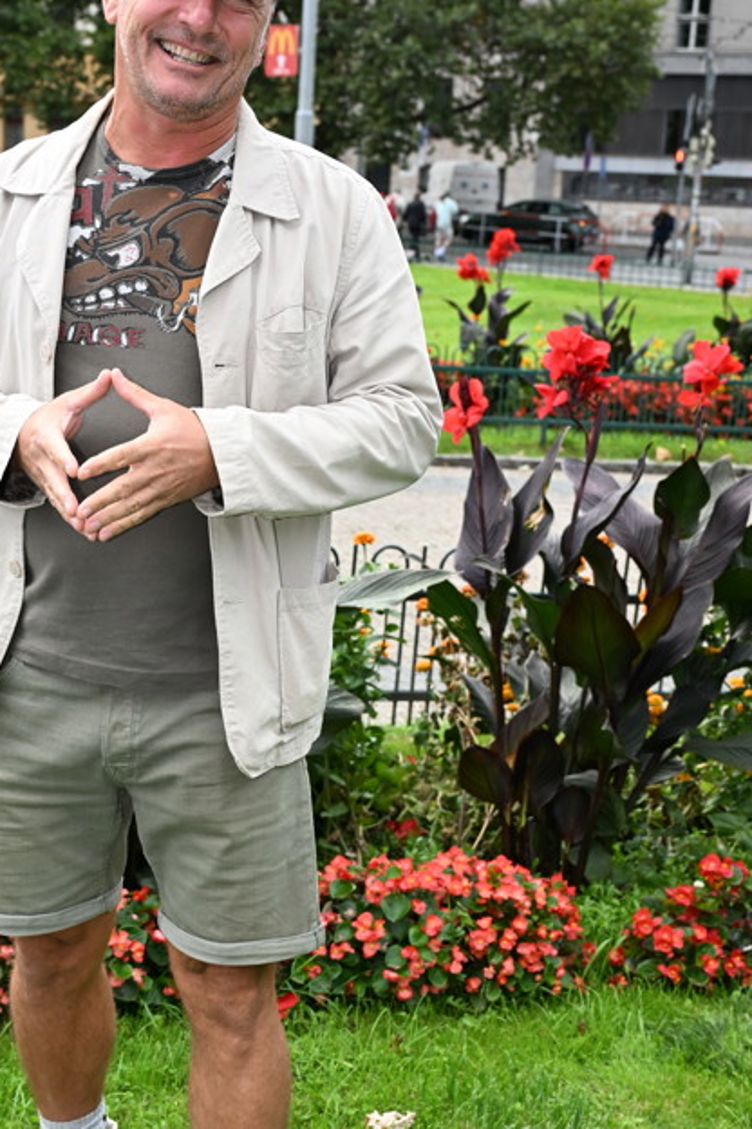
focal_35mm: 58
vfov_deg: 34.4
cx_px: 208
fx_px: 1819
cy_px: 662
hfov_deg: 23.2
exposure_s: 1/500
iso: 320
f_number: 5
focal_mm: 35
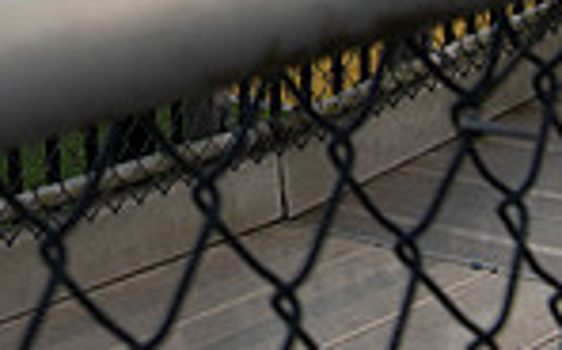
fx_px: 1896
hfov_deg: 15.4
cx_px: -308
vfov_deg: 9.8
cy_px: -356
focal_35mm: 124
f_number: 7.1
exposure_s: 1/400
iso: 100
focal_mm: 31
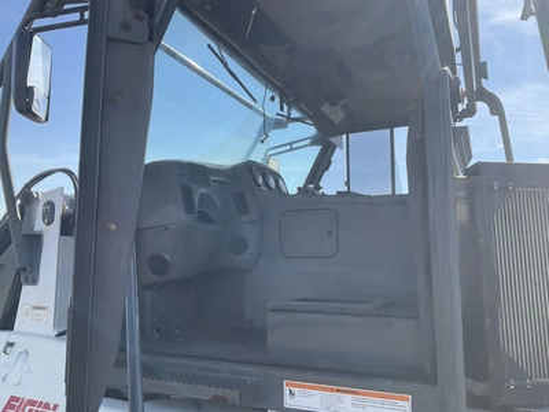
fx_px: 460
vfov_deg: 48.2
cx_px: 274
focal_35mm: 29
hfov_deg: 61.7
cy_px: 206
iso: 25
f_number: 1.8
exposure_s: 1/1121
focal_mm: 3
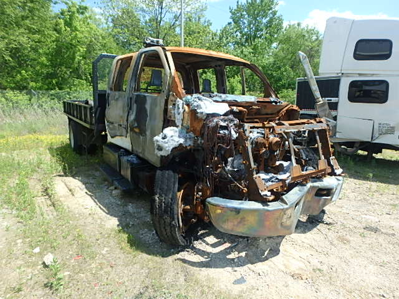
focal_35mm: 21
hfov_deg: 79.0
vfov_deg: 63.4
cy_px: 150
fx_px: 242
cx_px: 200
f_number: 3.5
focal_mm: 3.7
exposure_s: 1/640
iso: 125
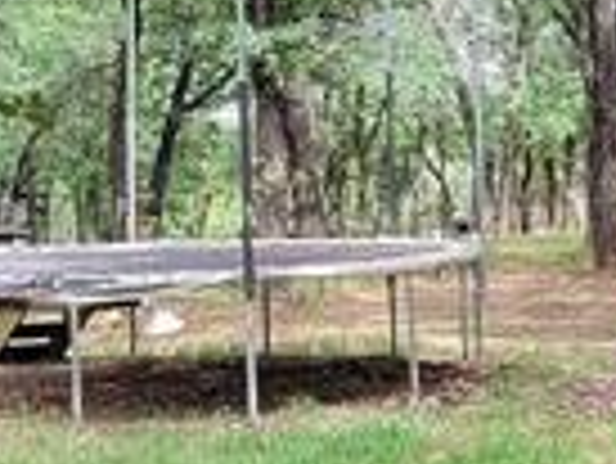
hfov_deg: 19.0
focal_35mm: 97
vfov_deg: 15.2
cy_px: 144
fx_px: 1728
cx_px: 755
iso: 50
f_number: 2.2
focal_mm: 2.2
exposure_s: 1/289
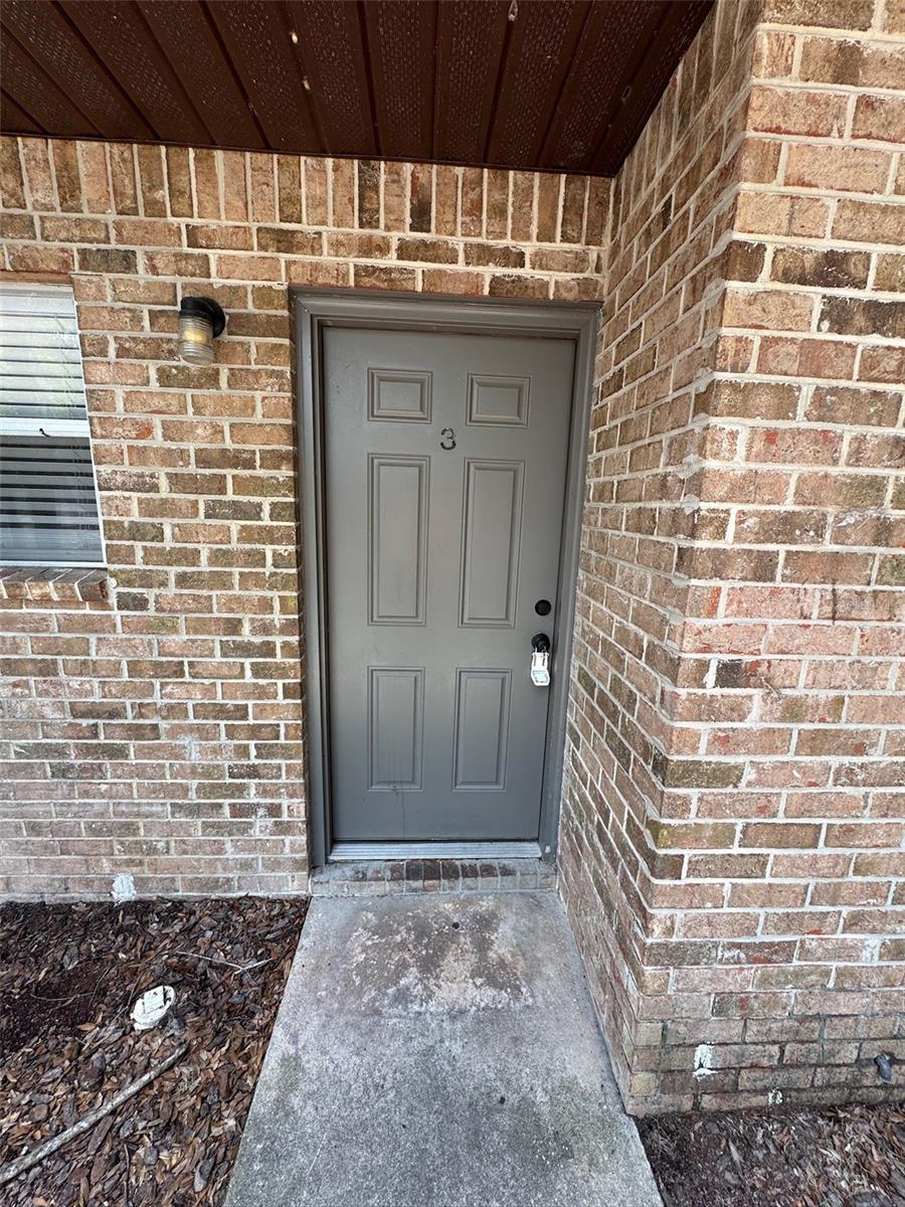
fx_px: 488
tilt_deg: -12.2
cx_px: 452
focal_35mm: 14
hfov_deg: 85.7
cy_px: 604
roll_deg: -1.7
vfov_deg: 102.1
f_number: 2.2
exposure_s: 1/148
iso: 40
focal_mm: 2.22
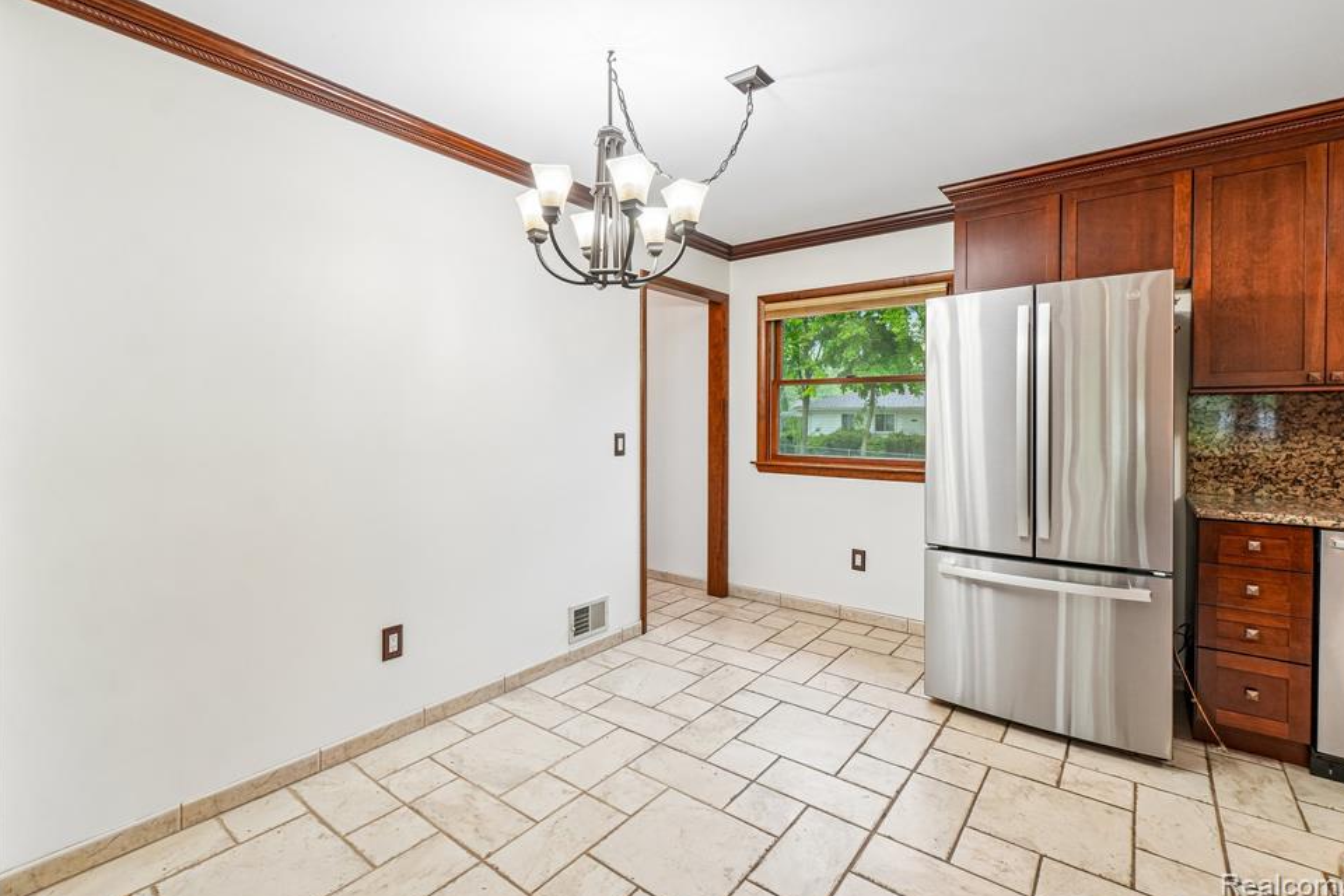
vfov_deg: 73.7
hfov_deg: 96.7
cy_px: 430
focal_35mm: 16
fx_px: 597
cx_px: 645
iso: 400
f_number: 8
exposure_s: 1/15
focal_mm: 10
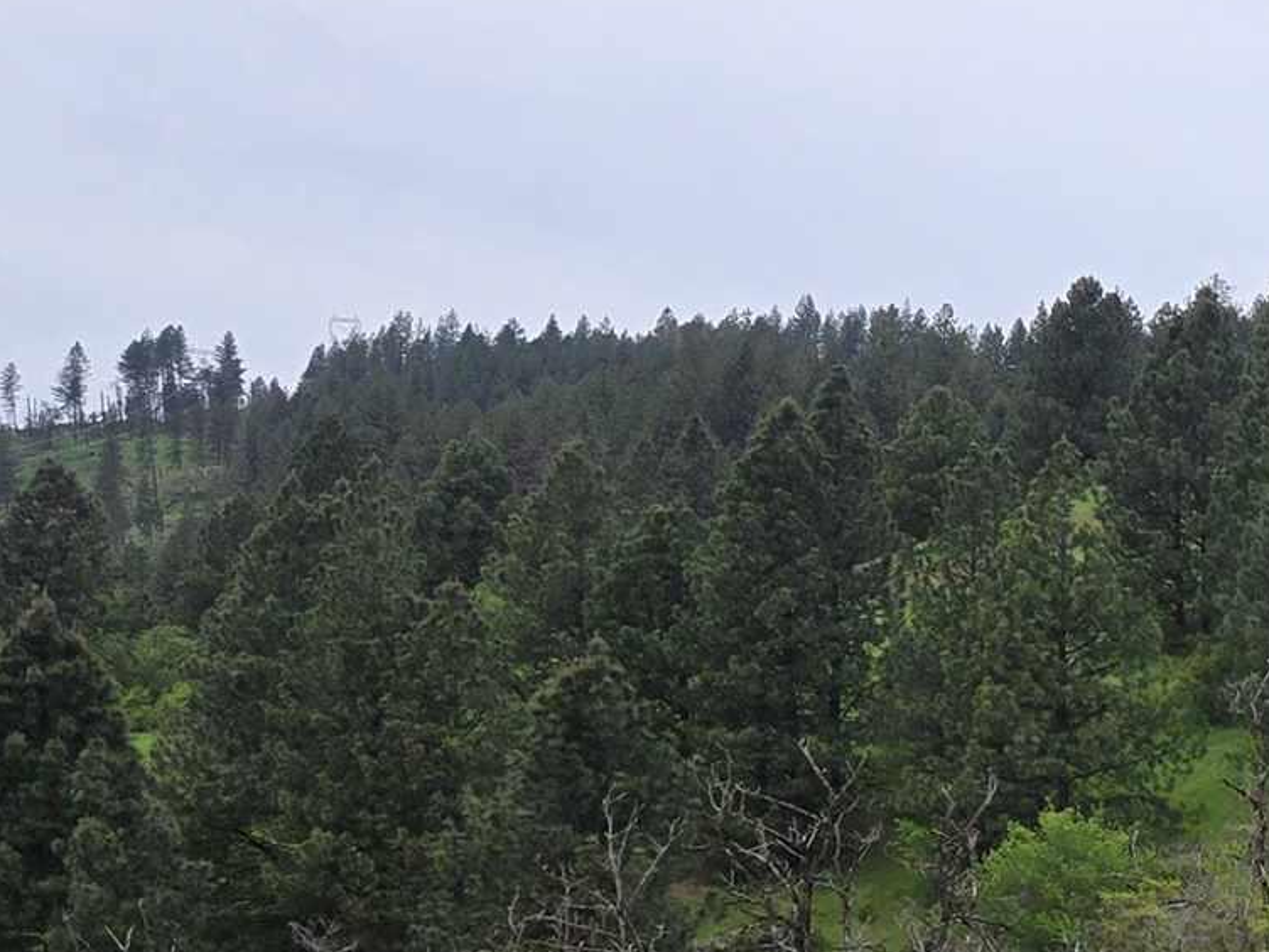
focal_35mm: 94
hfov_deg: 18.3
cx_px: 1966
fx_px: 3446
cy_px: 1087
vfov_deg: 15.3
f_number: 1.8
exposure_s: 1/1325
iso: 25
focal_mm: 5.4
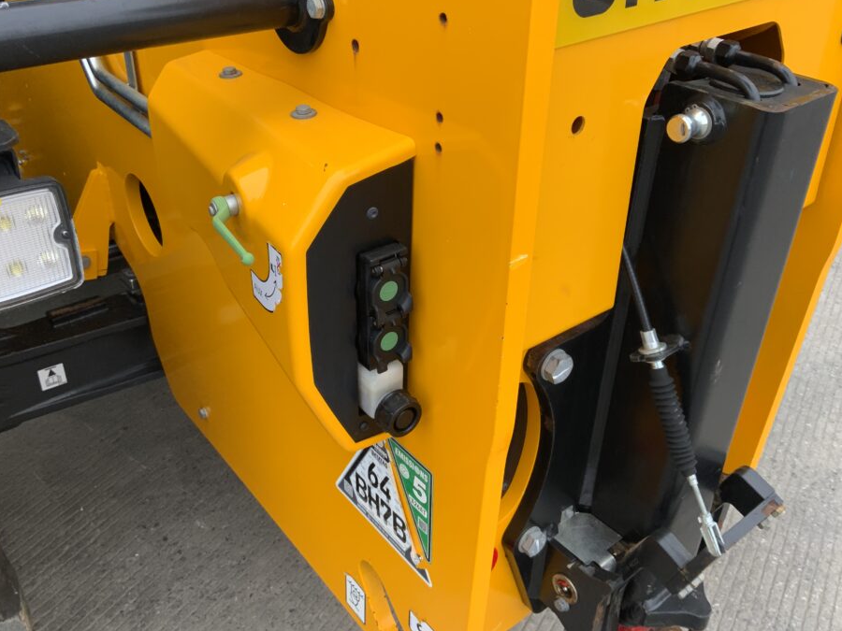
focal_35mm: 33
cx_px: 415
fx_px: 803
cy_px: 288
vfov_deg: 42.9
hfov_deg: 55.4
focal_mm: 3
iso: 16
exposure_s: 1/454
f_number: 1.8
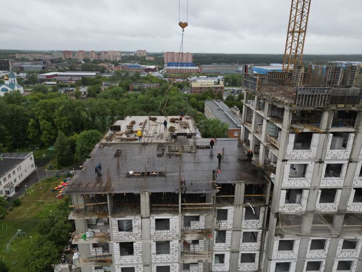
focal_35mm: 24
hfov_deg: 71.6
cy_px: 136
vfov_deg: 56.8
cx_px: 181
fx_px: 251
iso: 130
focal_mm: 6.72
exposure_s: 1/160
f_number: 1.7
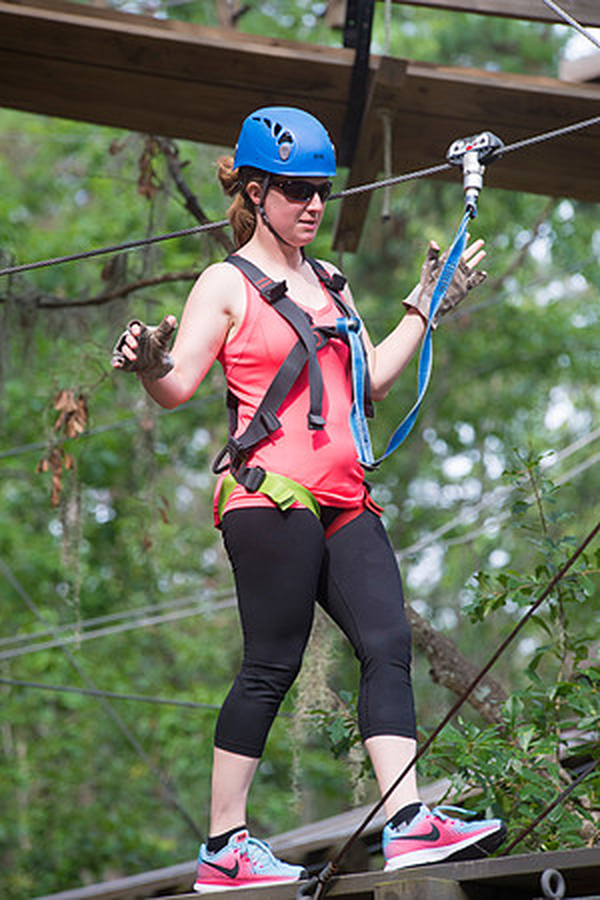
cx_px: 300
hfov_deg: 6.9
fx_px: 5000
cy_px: 450
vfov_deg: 10.3
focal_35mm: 200
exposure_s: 1/1250
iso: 1250
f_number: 5
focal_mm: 200
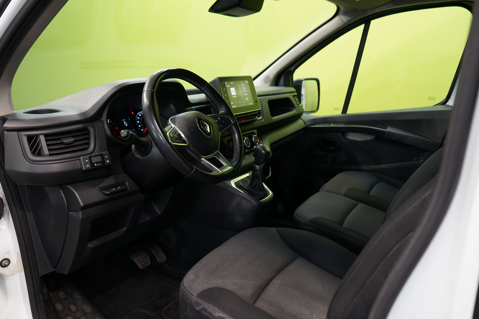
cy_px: 160
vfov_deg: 45.0
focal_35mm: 29
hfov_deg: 63.7
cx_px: 240
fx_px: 386
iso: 400
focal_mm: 29
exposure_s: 1/25
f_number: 4
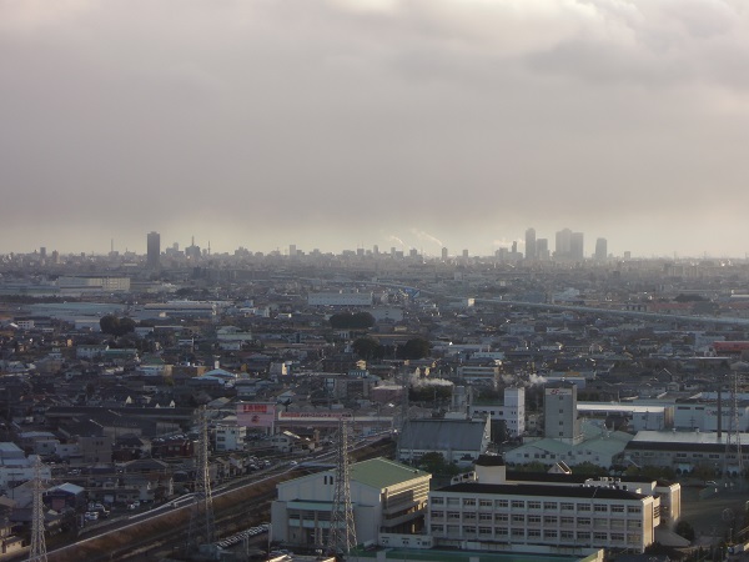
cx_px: 374
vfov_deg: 14.8
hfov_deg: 19.6
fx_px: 2164
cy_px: 281
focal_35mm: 100
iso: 160
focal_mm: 17.9
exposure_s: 1/500
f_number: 4.9
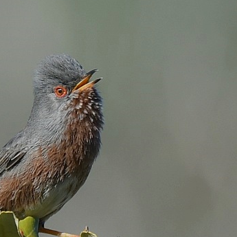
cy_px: 169
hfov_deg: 0.9
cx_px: 152
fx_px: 14648
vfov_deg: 0.9
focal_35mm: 1891
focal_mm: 500
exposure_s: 1/500
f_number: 6.7
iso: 220
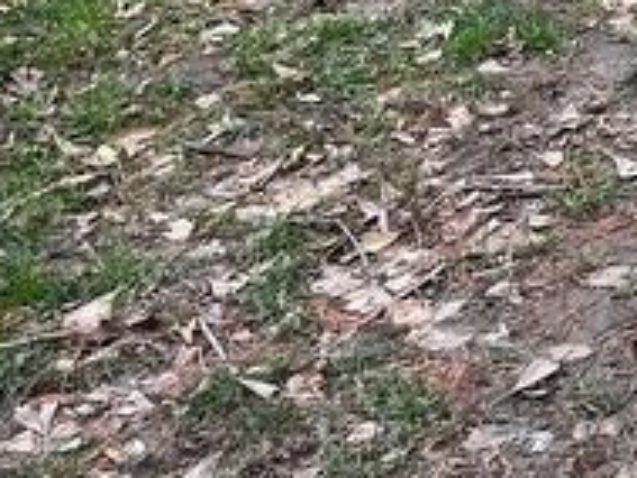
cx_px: 1298
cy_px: -37
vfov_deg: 13.2
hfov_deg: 14.6
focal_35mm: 110
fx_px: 2025
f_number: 1.6
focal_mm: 5.1
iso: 40
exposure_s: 1/121
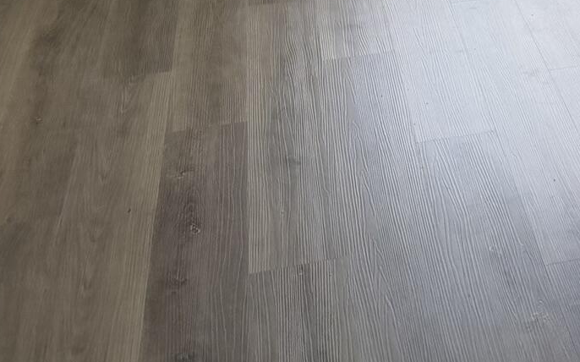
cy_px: -229
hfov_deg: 24.9
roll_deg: -1.3
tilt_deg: -14.2
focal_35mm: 76
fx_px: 1201
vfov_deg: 15.4
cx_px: 665
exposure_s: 1/175
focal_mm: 6.76
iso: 200
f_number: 1.78
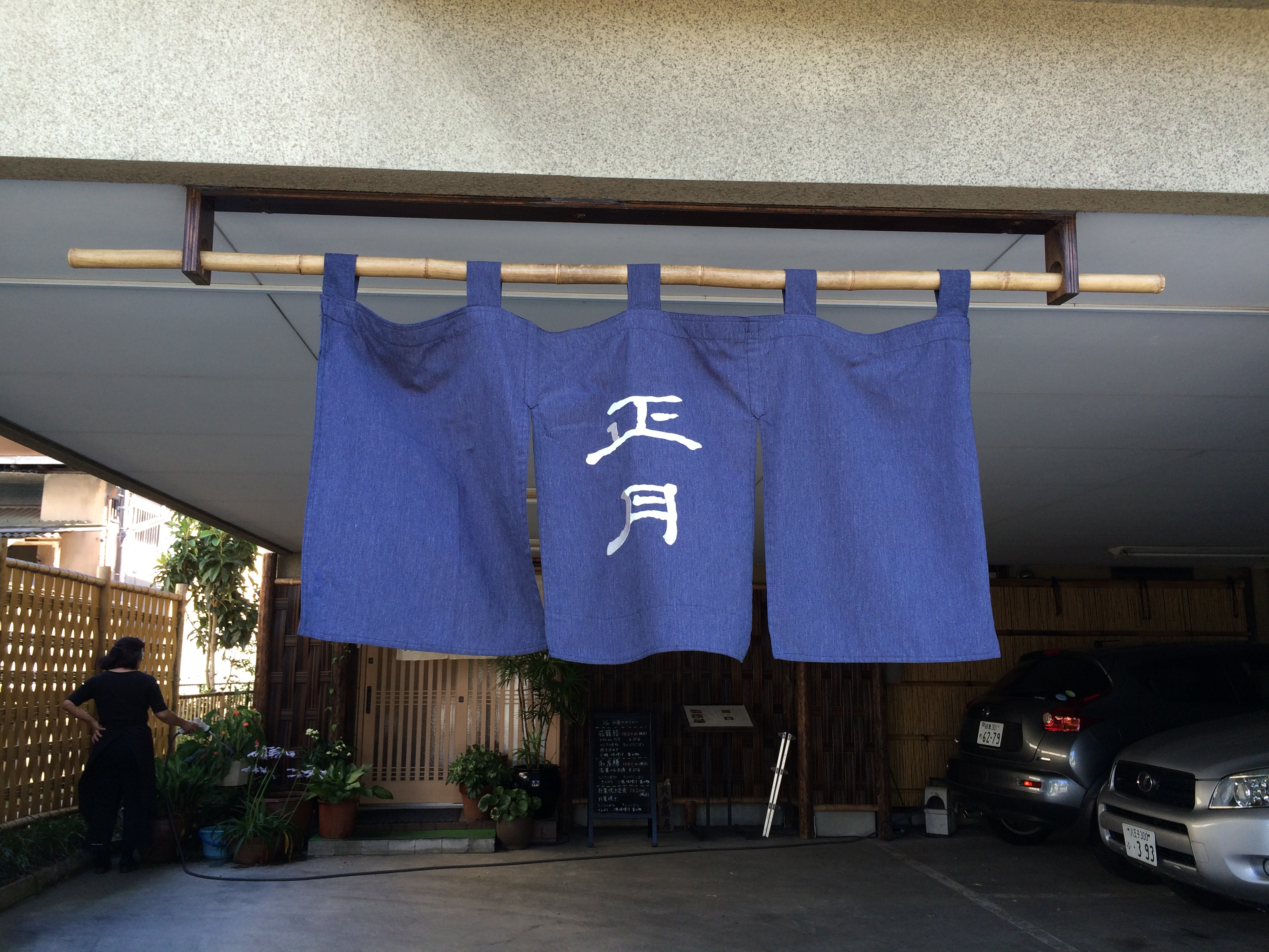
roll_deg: +0.4
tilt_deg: +8.5
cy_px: 476
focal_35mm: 29
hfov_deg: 61.7
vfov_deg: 48.2
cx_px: 634
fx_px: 1063
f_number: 2.2
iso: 50
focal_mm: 4.15
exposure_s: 1/120
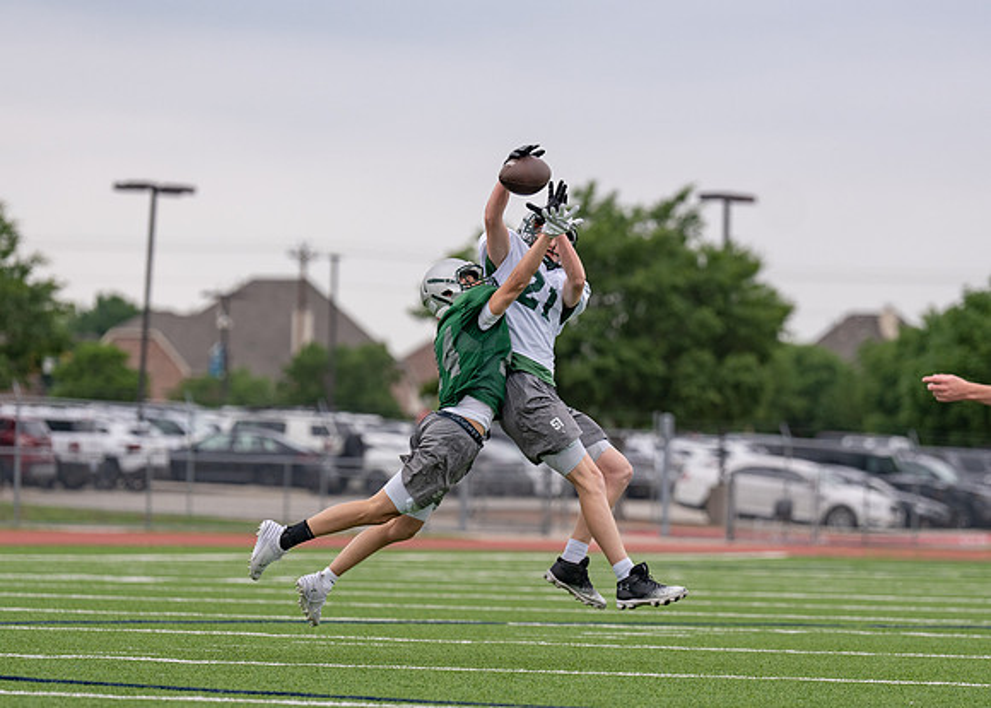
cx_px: 526
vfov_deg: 6.6
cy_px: 397
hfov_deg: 9.3
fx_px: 6095
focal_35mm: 217
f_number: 2.8
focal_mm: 149
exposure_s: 1/2500
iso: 200
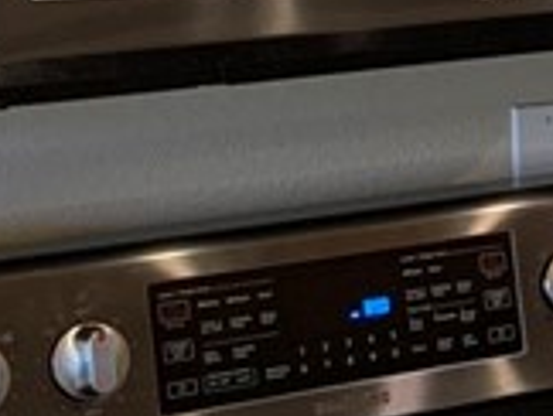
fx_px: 2624
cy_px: 7
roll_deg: +1.3
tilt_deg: -5.0
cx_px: 799
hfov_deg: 11.6
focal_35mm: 164
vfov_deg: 9.0
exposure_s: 1/40
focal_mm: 4.25
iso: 250
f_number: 1.8
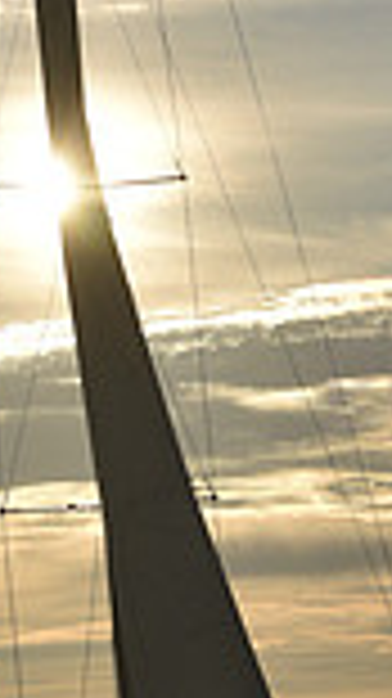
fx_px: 5090
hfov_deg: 4.4
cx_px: 83
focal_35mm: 275
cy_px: 149
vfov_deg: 7.8
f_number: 9
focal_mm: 70
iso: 250
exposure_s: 1/2500
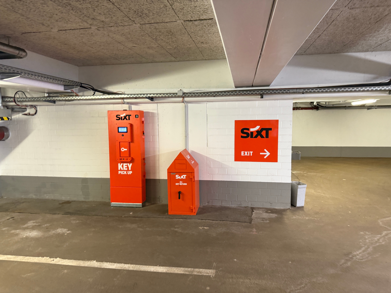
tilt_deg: -4.5
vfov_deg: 56.8
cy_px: 146
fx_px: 271
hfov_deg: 71.6
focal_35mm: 24
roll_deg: -1.9
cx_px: 196
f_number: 1.78
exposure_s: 1/50
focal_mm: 6.76
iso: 400
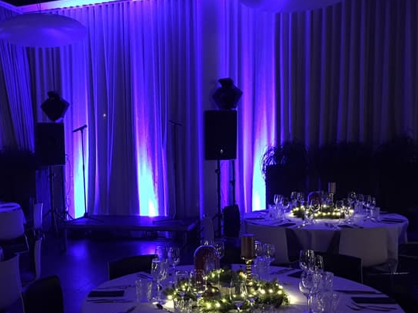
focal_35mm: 43
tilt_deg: -5.6
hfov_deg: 43.4
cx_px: 147
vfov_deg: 33.4
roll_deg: +1.3
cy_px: 203
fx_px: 519
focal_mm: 4.15
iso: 160
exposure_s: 1/8
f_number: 2.2
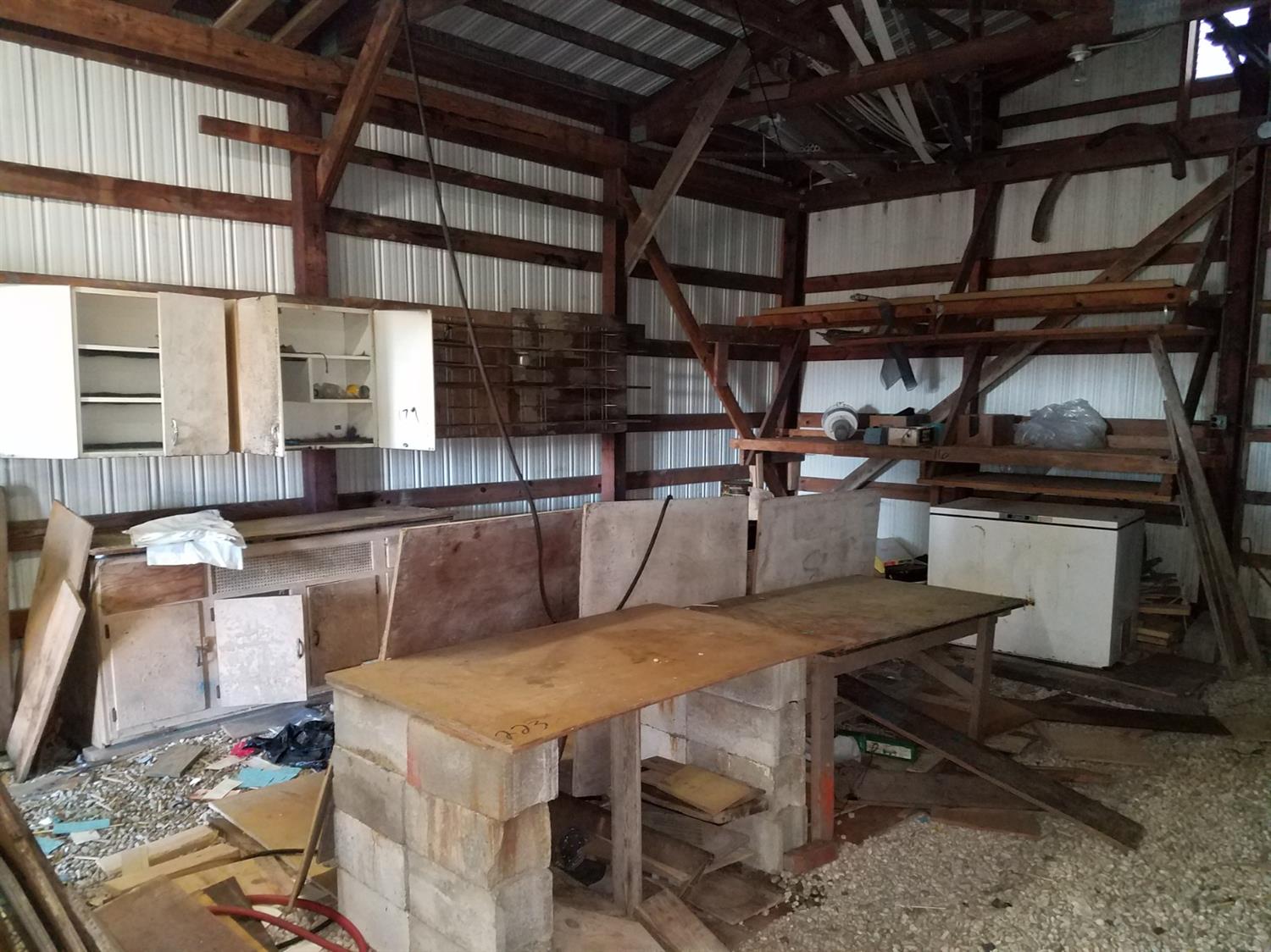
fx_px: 954
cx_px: 636
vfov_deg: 53.0
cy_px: 476
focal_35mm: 26
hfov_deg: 67.3
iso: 320
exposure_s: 1/10
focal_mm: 4.2
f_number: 1.7
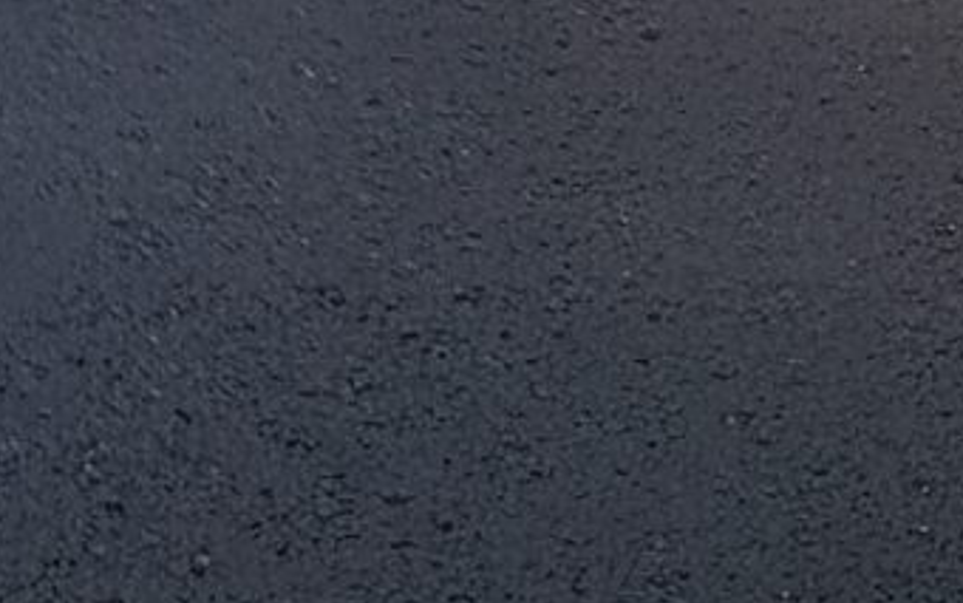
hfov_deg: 22.7
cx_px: -102
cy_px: -614
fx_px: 2259
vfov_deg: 13.1
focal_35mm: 86
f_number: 1.8
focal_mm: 6.4
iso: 1052
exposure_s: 1/840
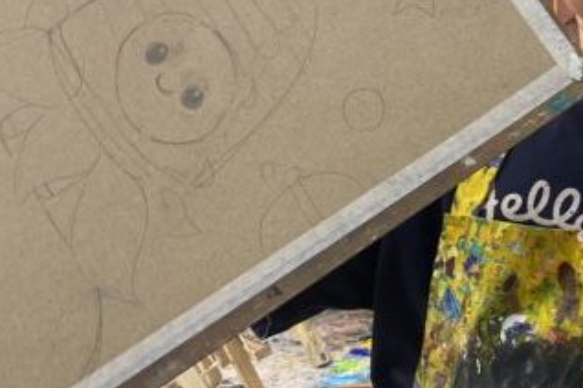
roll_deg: +3.9
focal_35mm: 85
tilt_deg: -6.0
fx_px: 1376
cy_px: 137
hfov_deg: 22.8
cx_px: 605
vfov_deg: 16.0
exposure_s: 1/100
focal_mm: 4.25
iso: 64
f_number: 1.8
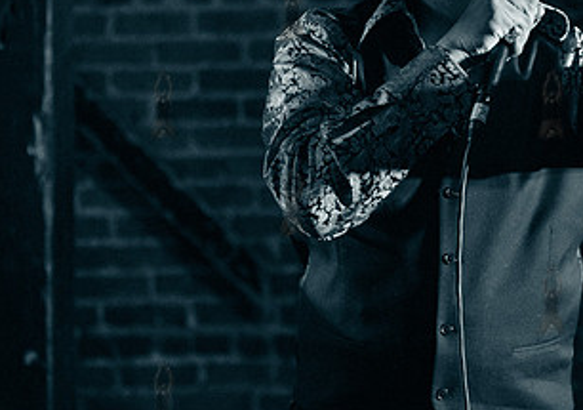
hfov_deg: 11.4
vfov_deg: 8.0
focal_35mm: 177
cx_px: 447
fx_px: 2915
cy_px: 94
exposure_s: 1/200
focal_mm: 80
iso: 4000
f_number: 2.8
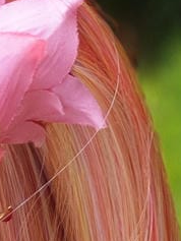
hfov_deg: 4.2
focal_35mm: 351
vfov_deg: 5.6
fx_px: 2445
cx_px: -220
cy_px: 262
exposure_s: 1/120
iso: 32
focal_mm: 6
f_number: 2.4
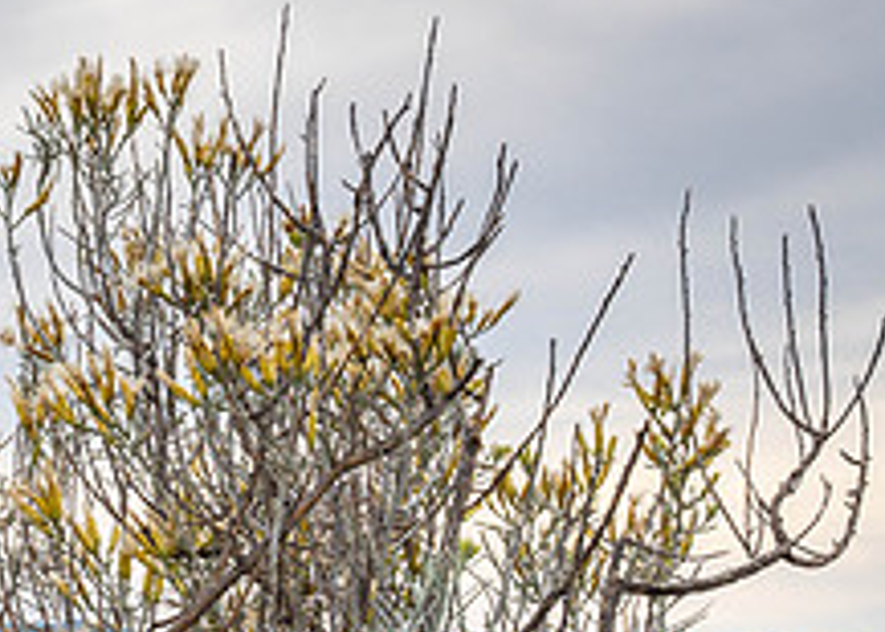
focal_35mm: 136
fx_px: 3418
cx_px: -496
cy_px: 572
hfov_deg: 13.7
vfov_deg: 10.5
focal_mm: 39.7
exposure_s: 1/320
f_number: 14
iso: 100
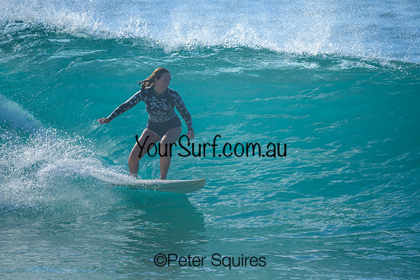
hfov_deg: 2.2
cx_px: 200
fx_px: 10775
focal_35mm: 923
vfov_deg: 1.5
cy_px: 118
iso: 280
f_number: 6.3
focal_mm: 800
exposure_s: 1/2500
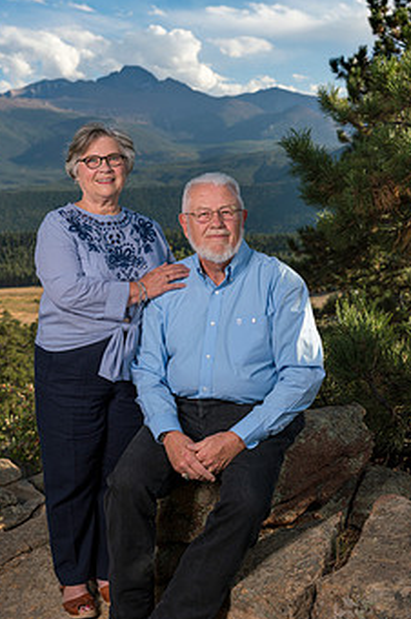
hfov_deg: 25.5
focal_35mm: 53
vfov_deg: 37.5
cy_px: 328
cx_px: 187
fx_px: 909
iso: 100
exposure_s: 1/640
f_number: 5
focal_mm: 40
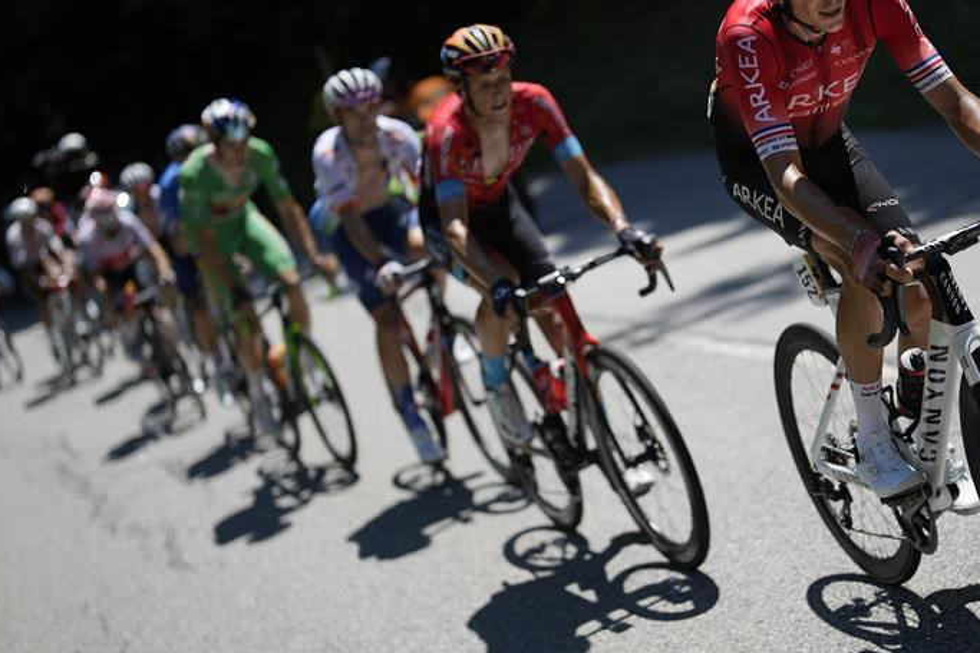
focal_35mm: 75
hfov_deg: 26.9
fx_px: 2041
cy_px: 375
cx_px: 601
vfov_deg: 18.2
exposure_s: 1/8000
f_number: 1.2
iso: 100
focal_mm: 50
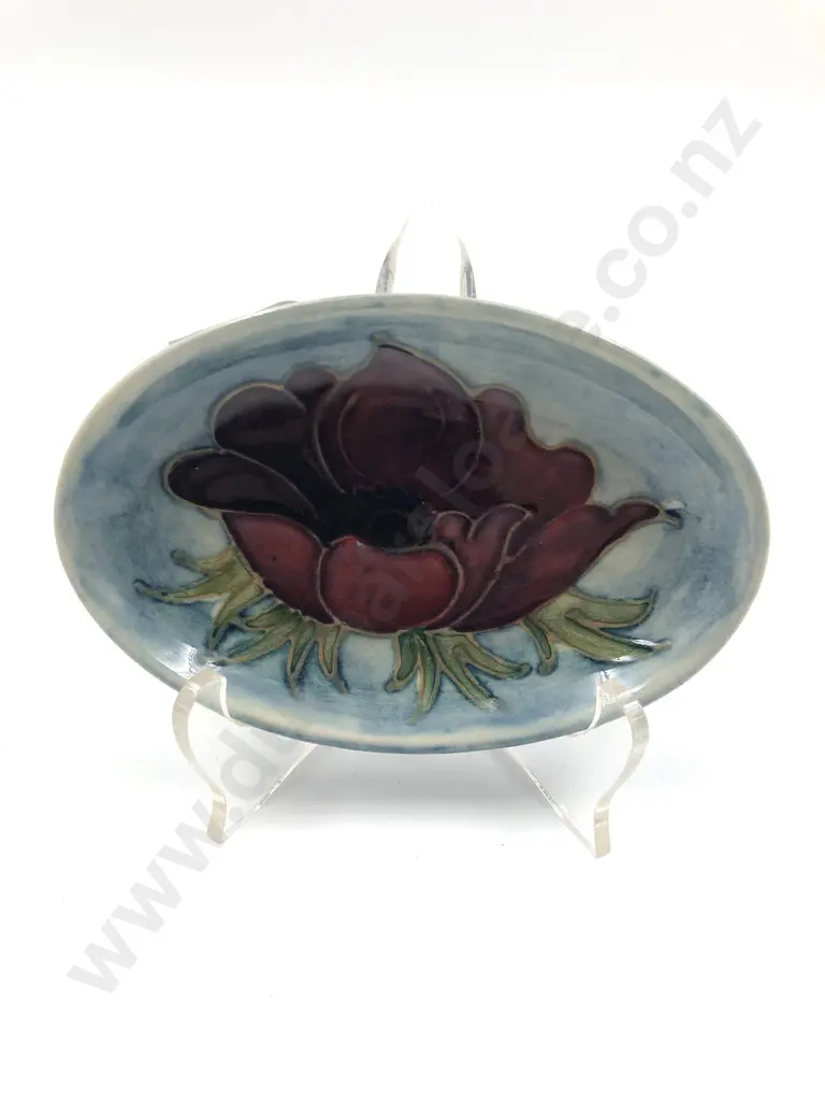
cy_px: 550
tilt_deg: -31.4
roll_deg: +0.4
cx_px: 412
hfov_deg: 49.7
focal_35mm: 28
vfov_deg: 63.4
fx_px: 890
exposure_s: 1/226
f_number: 1.8
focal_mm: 3.99
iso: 20
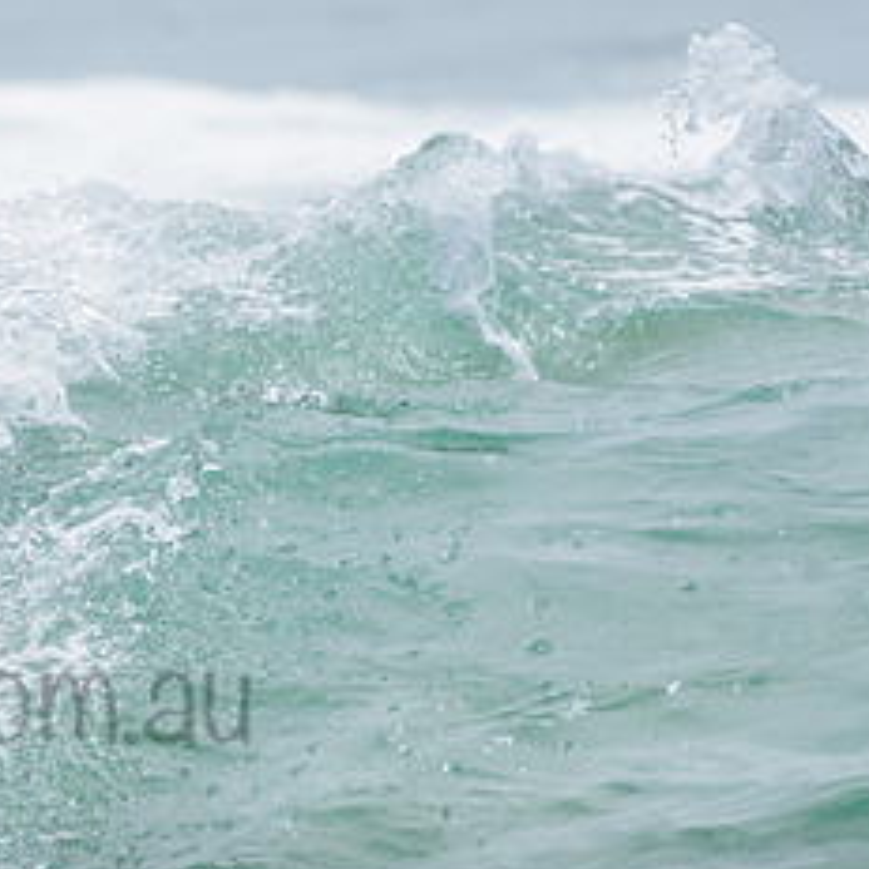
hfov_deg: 1.3
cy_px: 531
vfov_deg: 1.3
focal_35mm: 1310
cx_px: -192
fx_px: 37207
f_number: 5.6
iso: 220
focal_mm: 500
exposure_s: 1/2000
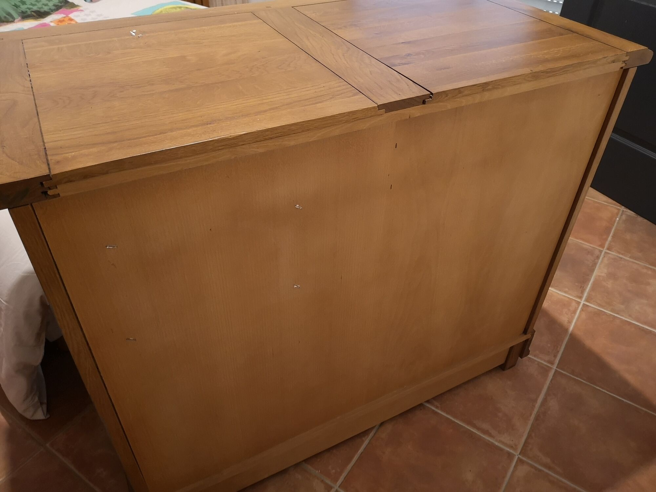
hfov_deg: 65.3
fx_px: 512
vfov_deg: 51.4
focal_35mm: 27
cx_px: 328
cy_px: 246
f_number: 1.8
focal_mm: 3.95
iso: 640
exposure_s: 1/20
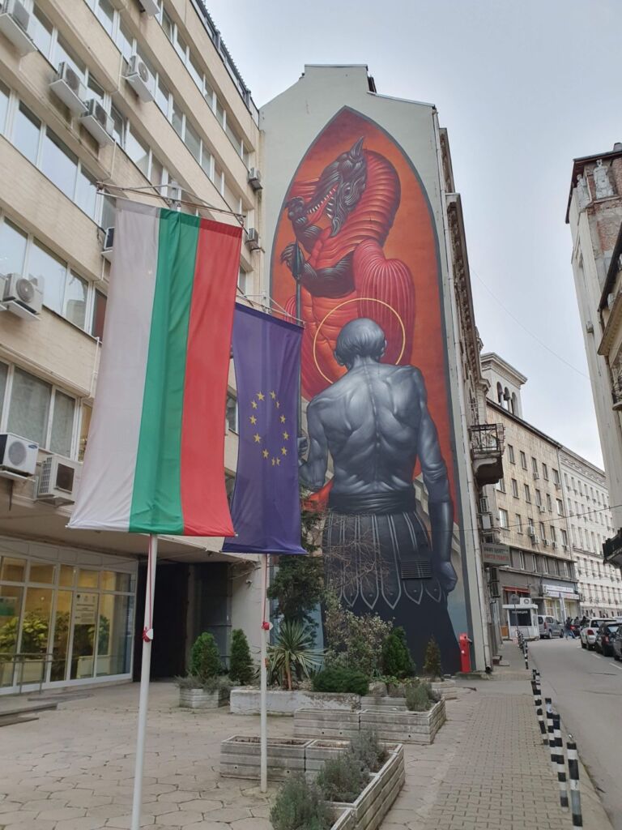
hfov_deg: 53.1
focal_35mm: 26
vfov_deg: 67.3
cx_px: 311
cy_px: 415
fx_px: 623
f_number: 2.4
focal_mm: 4.32
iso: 125
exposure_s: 1/100
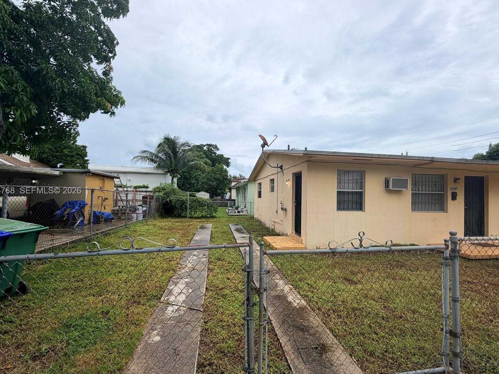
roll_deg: -0.2
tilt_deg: +1.4
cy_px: 191
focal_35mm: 16
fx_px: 231
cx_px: 256
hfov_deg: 94.5
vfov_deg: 78.1
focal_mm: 2.22
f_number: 2.2
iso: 20
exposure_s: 1/942
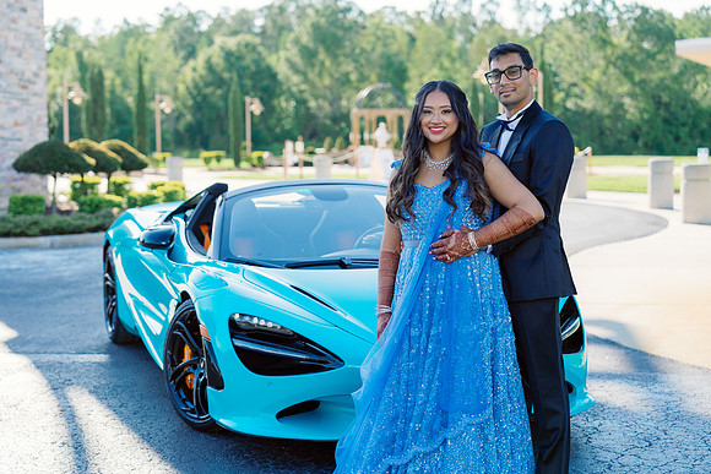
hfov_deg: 32.2
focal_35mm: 62
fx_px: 1233
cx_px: 356
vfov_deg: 21.8
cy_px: 235
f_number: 2.8
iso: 100
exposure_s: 1/640
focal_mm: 61
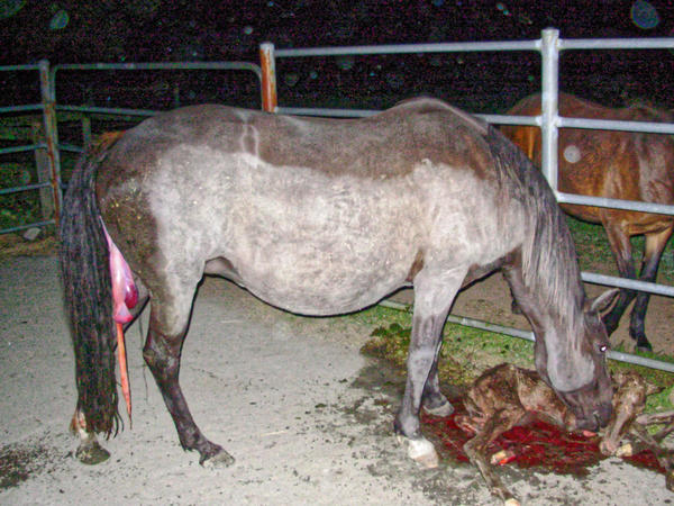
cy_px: 253
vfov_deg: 37.7
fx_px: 740
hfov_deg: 49.0
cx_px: 337
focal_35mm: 38
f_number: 2.9
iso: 200
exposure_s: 1/128
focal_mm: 6.3
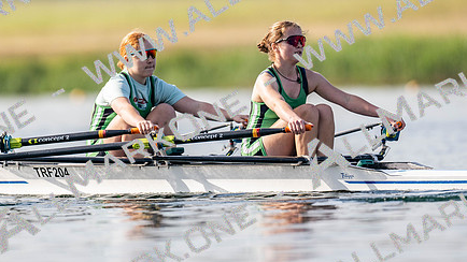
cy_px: 88
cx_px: 215
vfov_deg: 1.4
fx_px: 10413
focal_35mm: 841
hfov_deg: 2.6
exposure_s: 1/2500
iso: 220
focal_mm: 600
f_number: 5
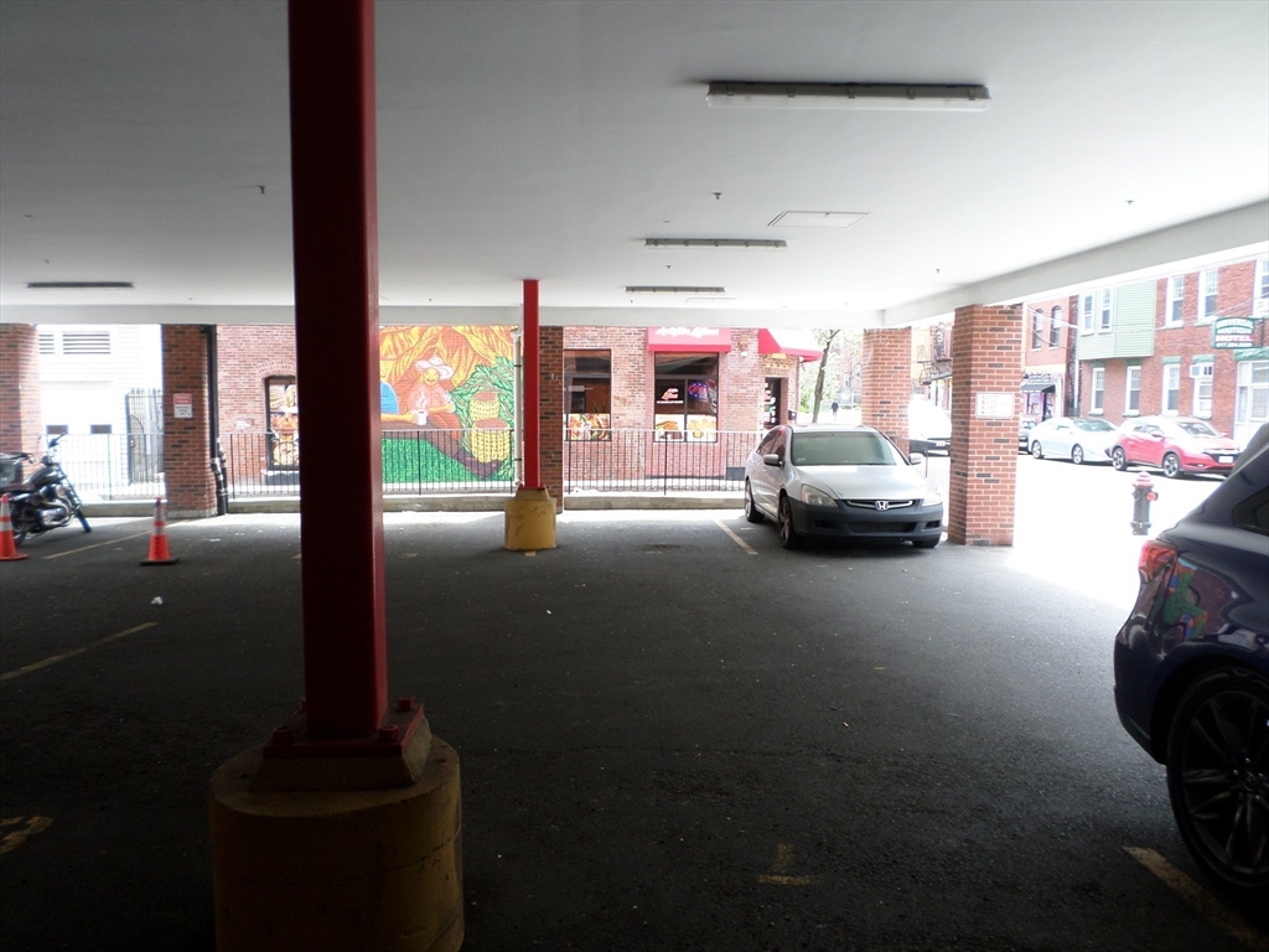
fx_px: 916
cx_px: 634
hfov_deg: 69.4
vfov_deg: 54.9
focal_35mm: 25
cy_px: 476
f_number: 2.5
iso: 80
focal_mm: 4.5
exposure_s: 1/90
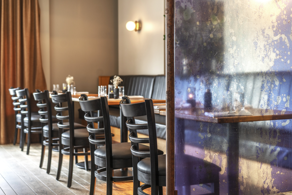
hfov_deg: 36.2
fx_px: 446
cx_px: 146
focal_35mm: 55
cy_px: 98
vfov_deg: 24.6
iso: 400
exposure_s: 1/50
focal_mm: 55
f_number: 3.5
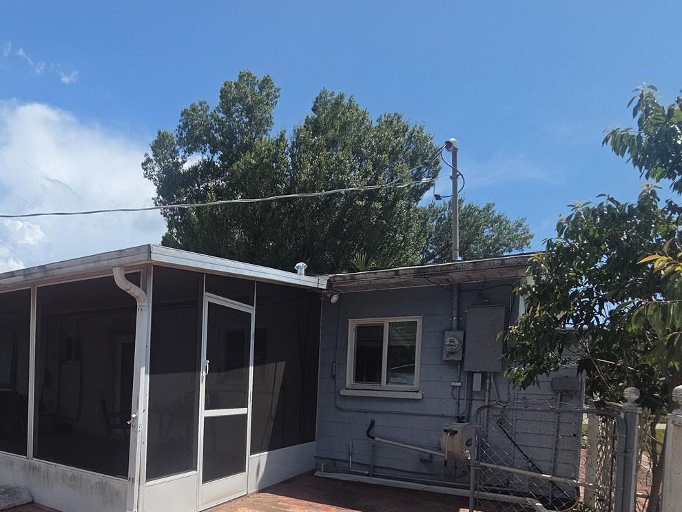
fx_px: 414
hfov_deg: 75.1
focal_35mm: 21
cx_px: 199
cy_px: 392
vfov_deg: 59.6
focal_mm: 2.2
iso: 50
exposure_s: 1/1884
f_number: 2.2
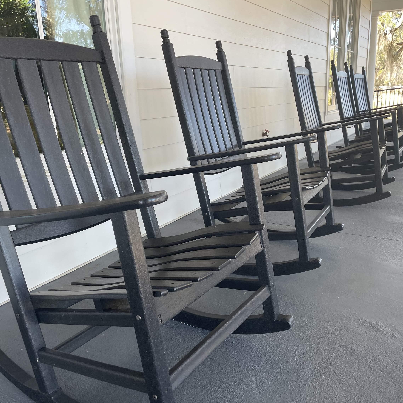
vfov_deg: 52.5
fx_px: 408
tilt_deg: -14.1
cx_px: 227
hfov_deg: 52.4
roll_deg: +1.7
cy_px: 202
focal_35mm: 31
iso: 50
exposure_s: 1/121
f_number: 1.6
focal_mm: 4.2
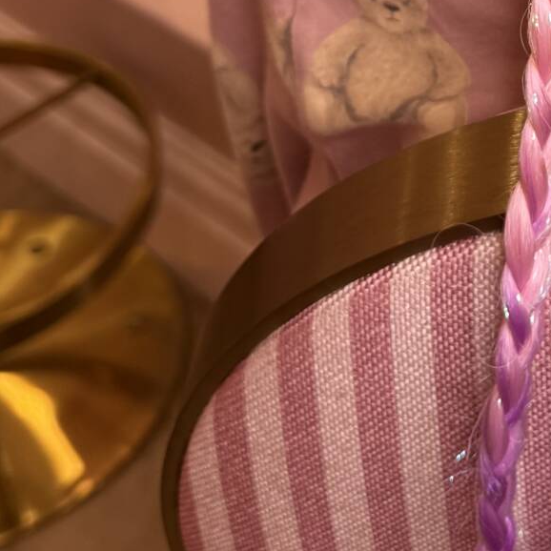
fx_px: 1693
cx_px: 640
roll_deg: -1.5
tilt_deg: -21.6
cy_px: -256
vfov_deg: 16.9
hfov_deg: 17.7
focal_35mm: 94
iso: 64
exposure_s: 1/100
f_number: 1.78
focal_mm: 6.76
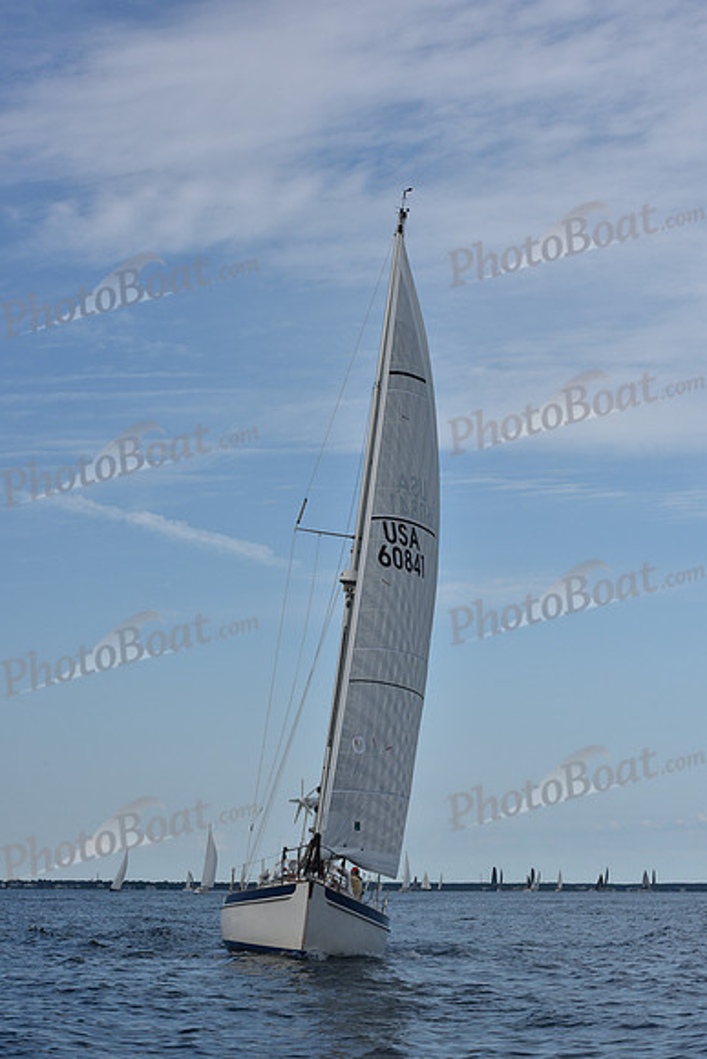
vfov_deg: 28.8
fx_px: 2061
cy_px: 530
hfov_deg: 19.5
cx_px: 354
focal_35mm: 70
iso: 320
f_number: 10
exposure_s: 1/1000
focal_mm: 70
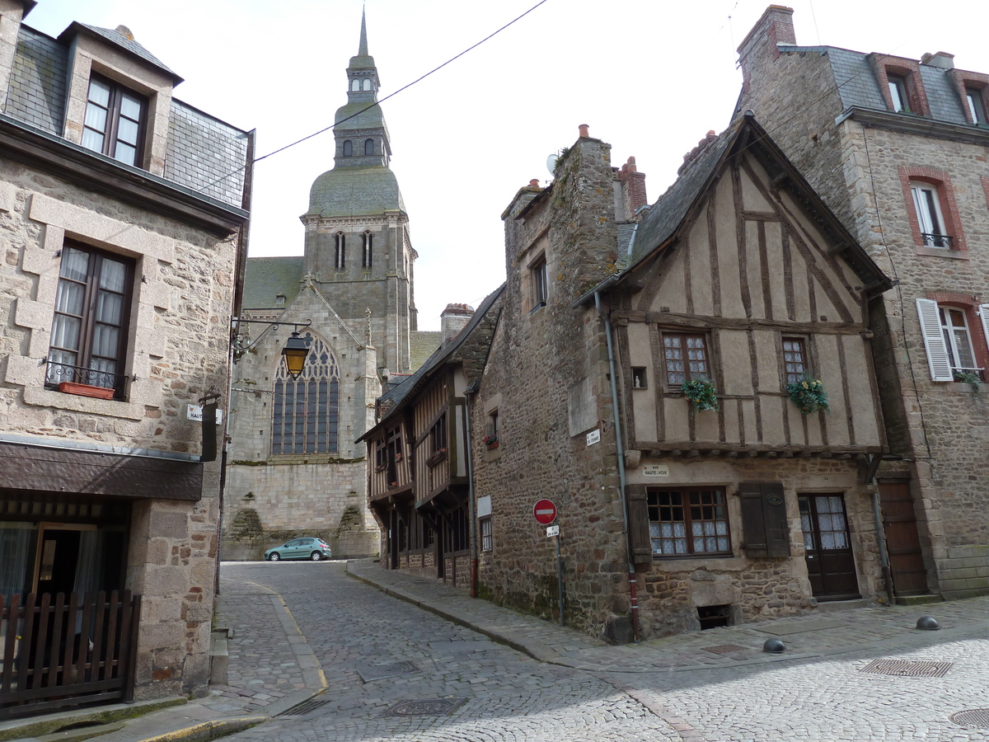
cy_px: 371
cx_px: 494
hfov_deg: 69.4
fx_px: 714
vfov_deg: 54.9
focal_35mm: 25
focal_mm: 4.1
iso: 80
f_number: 4
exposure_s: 1/200
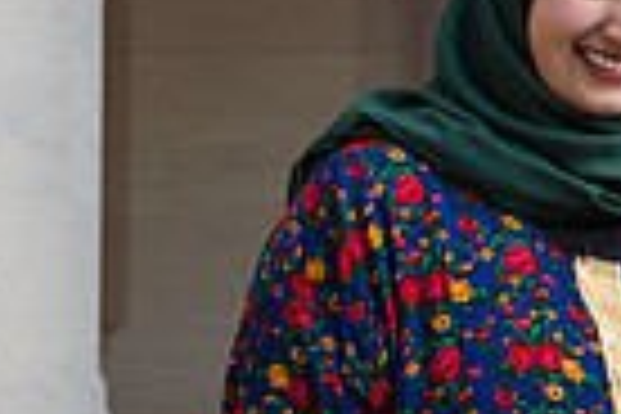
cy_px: 47
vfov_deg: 8.1
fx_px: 2898
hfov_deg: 11.6
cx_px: 990
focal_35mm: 168
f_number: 3.2
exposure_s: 1/500
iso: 200
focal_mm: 40
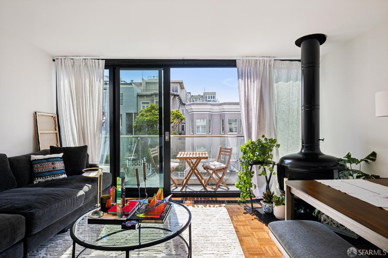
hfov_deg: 86.9
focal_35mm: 19
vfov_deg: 64.6
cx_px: 194
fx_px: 205
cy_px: 129
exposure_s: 1/50
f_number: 8
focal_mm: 19
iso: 110
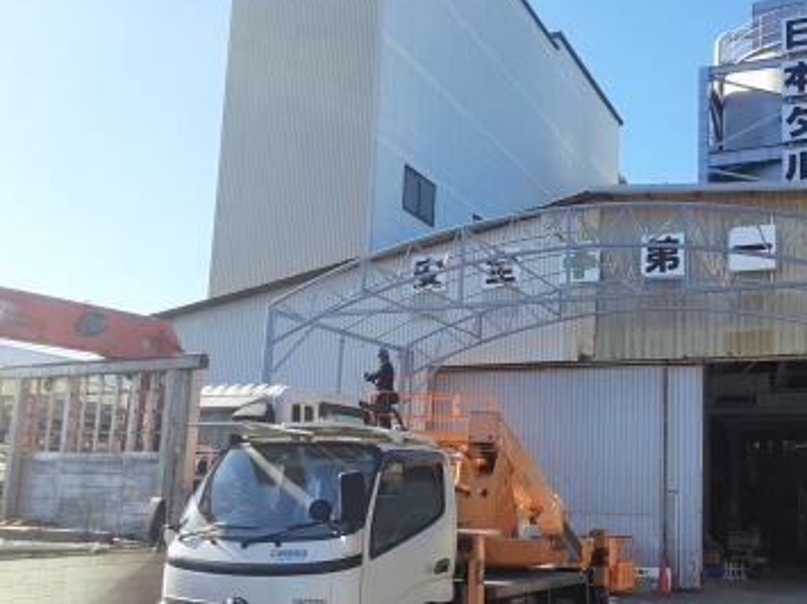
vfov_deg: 37.6
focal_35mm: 38
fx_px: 886
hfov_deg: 48.1
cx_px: 546
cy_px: 358
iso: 40
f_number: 1.9
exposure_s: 1/1002
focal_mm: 2.91
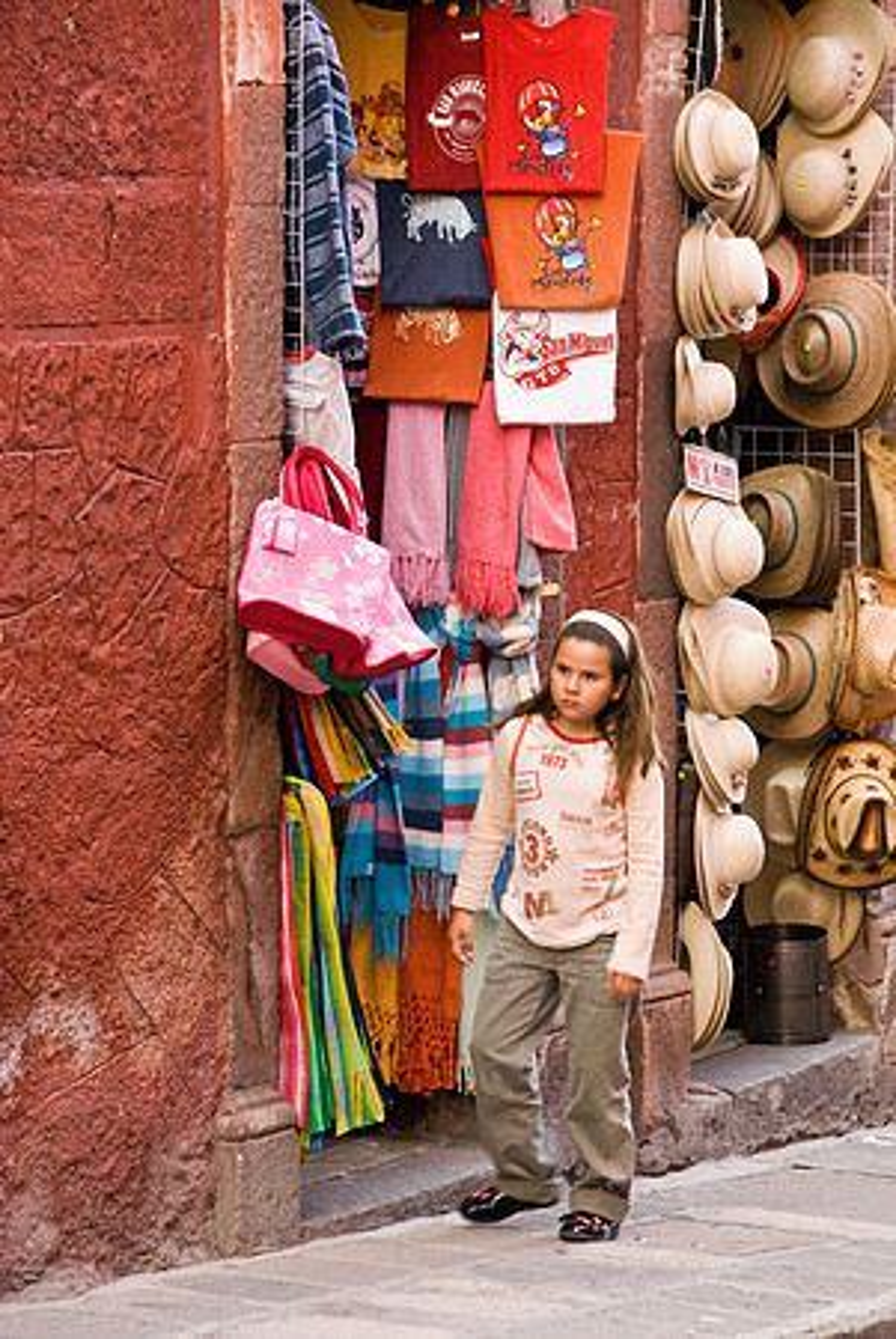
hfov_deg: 7.6
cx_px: 448
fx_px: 6704
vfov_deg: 11.4
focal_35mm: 180
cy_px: 670
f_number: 9
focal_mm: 120
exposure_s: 1/30
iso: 1600
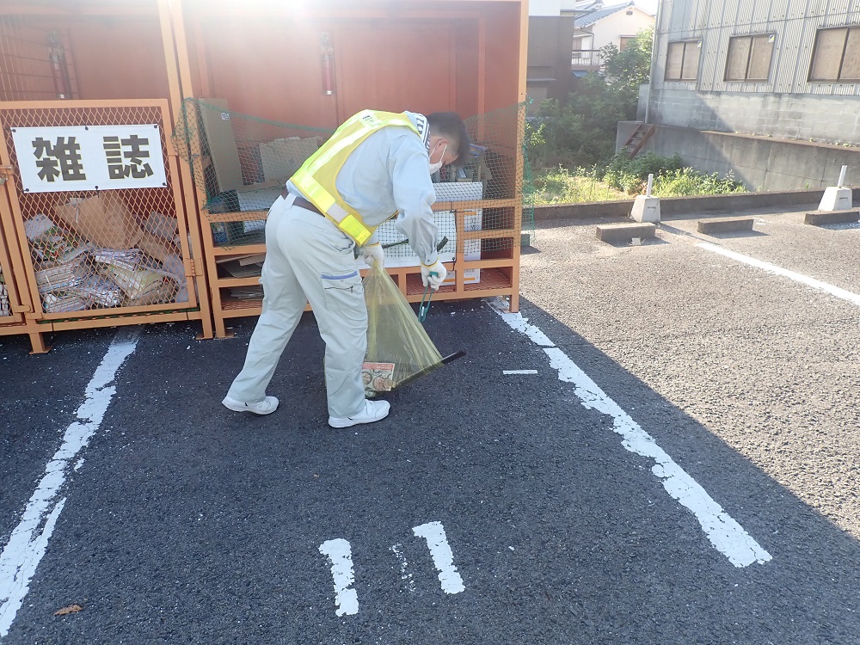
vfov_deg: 54.9
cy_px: 322
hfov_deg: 69.4
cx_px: 430
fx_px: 621
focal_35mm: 25
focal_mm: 4.5
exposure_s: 1/320
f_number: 2.8
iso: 100
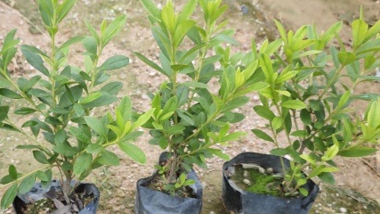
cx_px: 109
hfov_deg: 42.7
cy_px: 175
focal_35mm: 47
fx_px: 473
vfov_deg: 25.0
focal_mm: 6.55
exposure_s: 1/188
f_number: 1.6
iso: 50
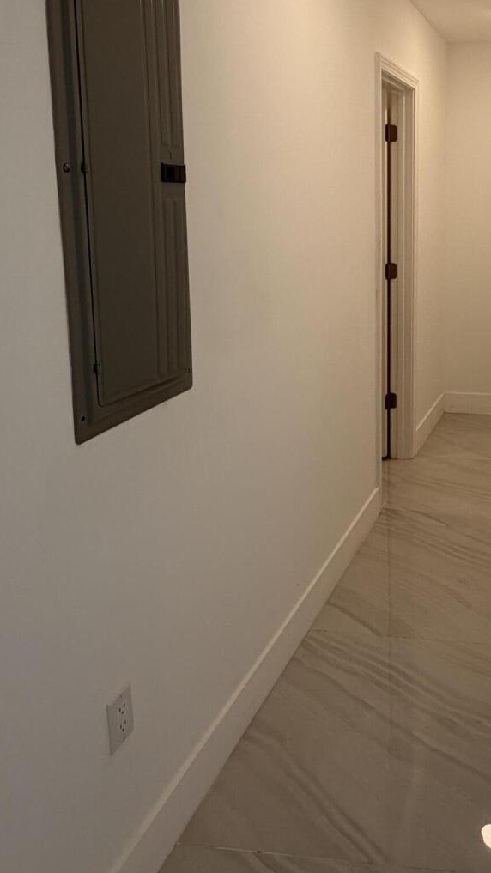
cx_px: 525
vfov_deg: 62.8
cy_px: 298
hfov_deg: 34.3
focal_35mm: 30
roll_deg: -1.9
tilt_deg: -8.4
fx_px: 694
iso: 80
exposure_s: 1/120
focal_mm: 2.22
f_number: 2.2
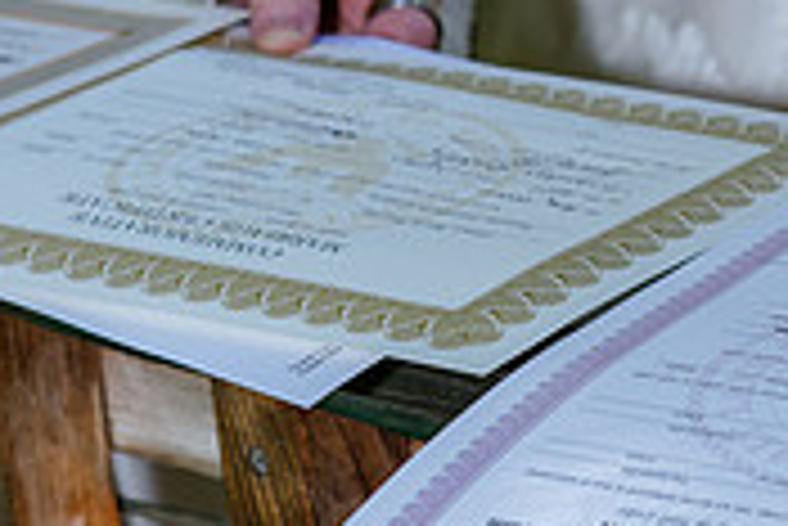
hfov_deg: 8.1
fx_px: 5520
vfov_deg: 5.5
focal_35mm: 252
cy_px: 208
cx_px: 864
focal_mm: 70
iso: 160
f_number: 5
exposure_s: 1/125
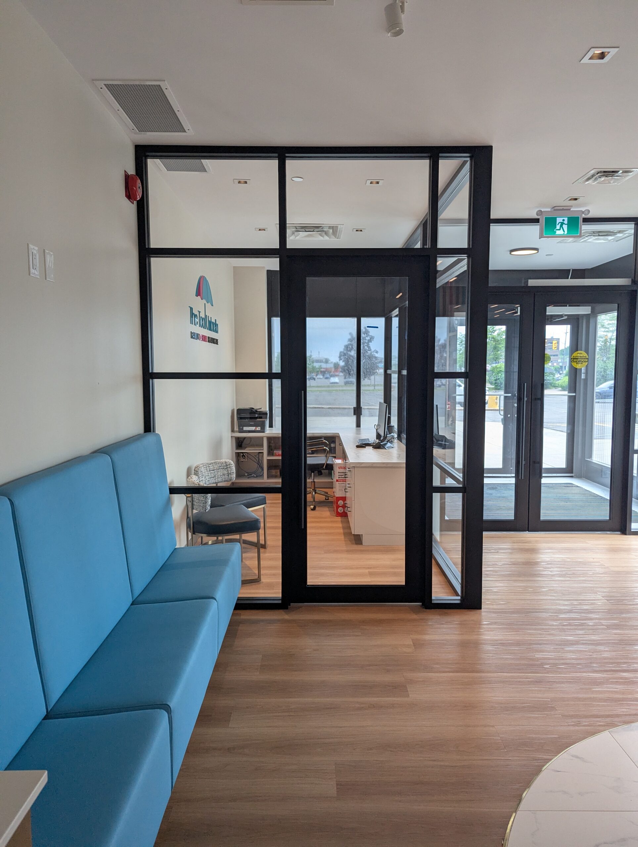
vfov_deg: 71.5
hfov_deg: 56.9
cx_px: 319
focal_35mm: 24
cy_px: 424
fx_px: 588
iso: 37
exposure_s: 1/198
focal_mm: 6.81
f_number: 1.85
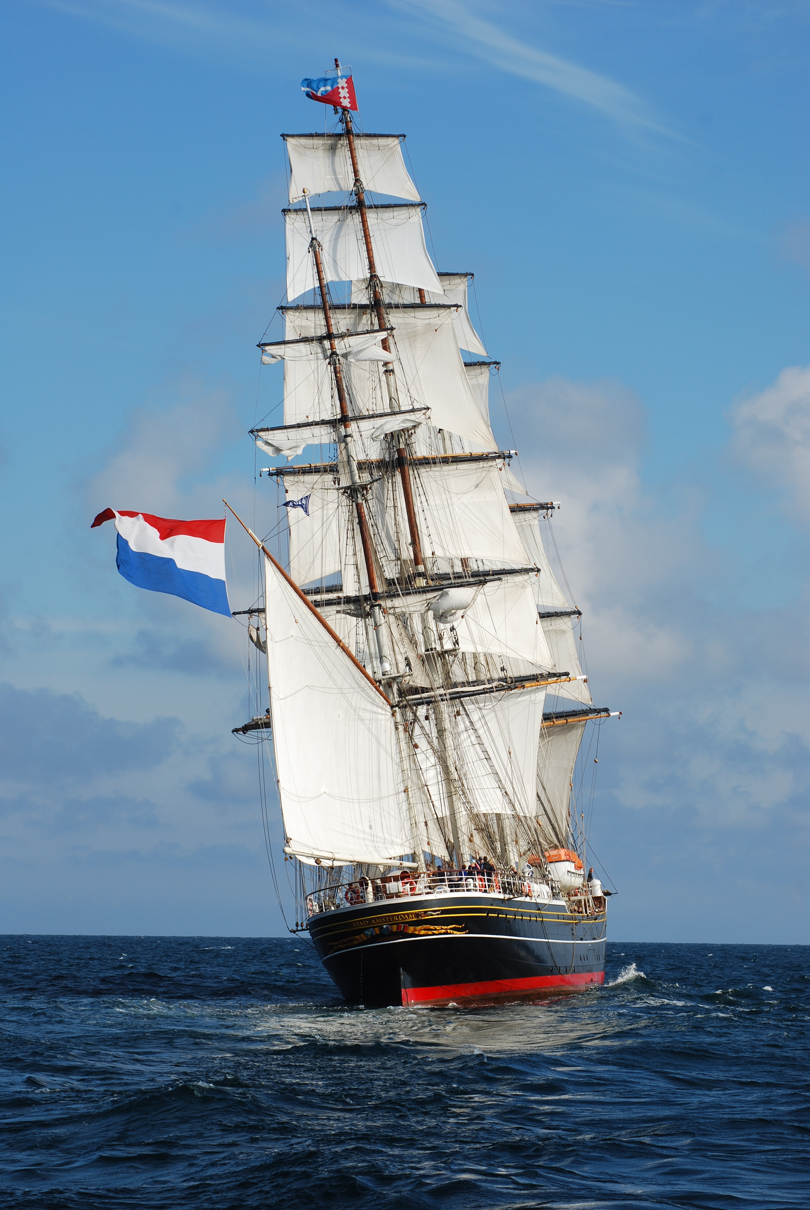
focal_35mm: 135
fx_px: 4543
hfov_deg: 10.2
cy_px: 605
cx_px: 405
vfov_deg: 15.2
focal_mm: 90
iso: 100
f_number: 10
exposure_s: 1/250
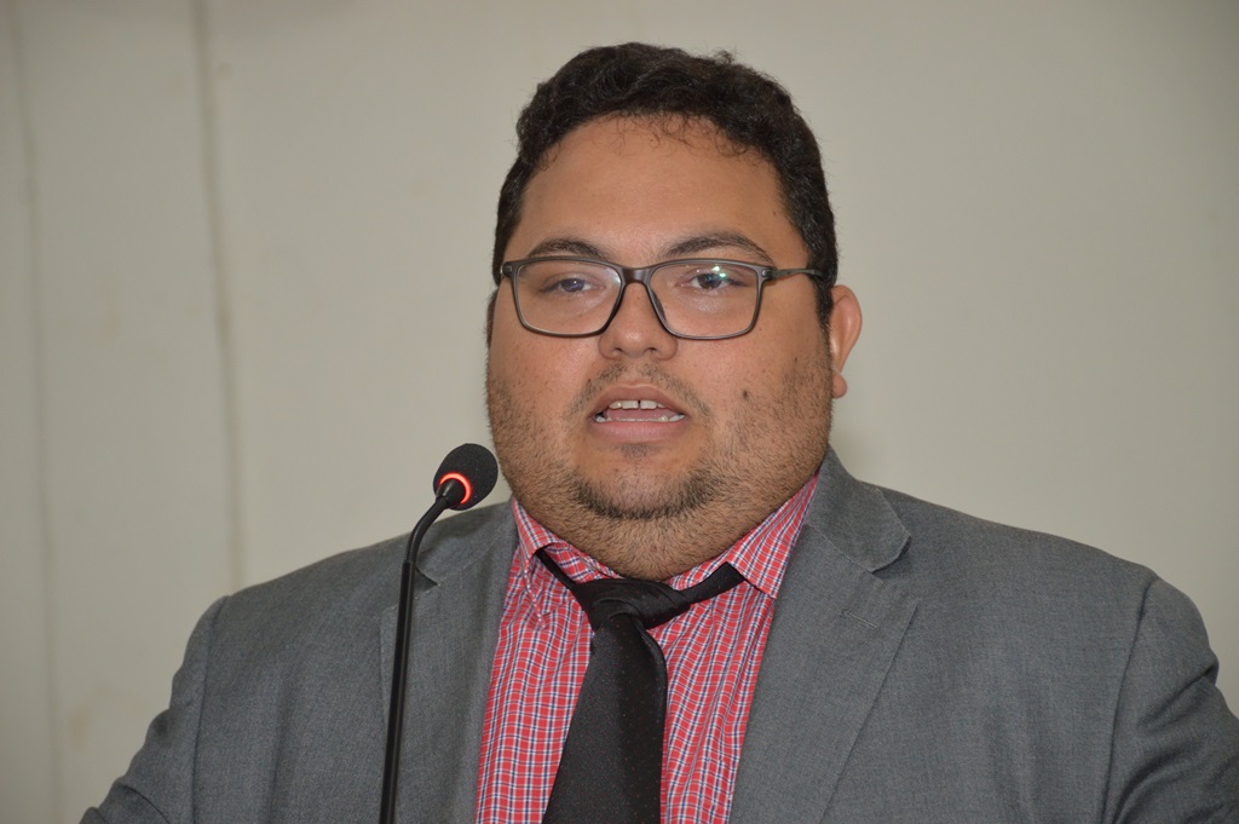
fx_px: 4900
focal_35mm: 142
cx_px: 620
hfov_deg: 14.4
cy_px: 412
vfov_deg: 9.6
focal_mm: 95
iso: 720
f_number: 5.3
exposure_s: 1/60
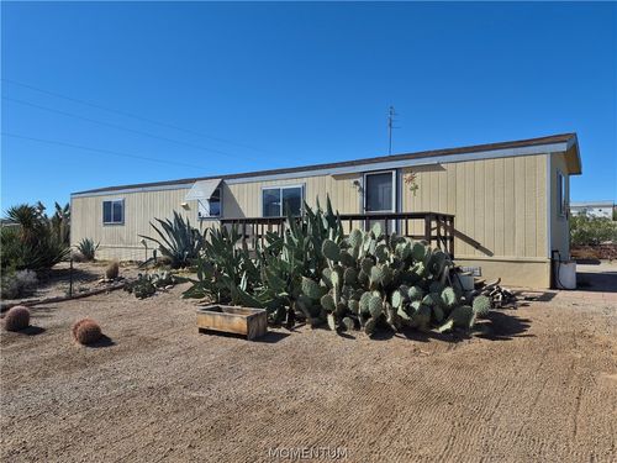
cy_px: 232
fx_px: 410
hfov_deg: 73.9
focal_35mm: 23
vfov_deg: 58.9
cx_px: 308
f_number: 1.8
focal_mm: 5.4
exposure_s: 1/6192
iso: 80
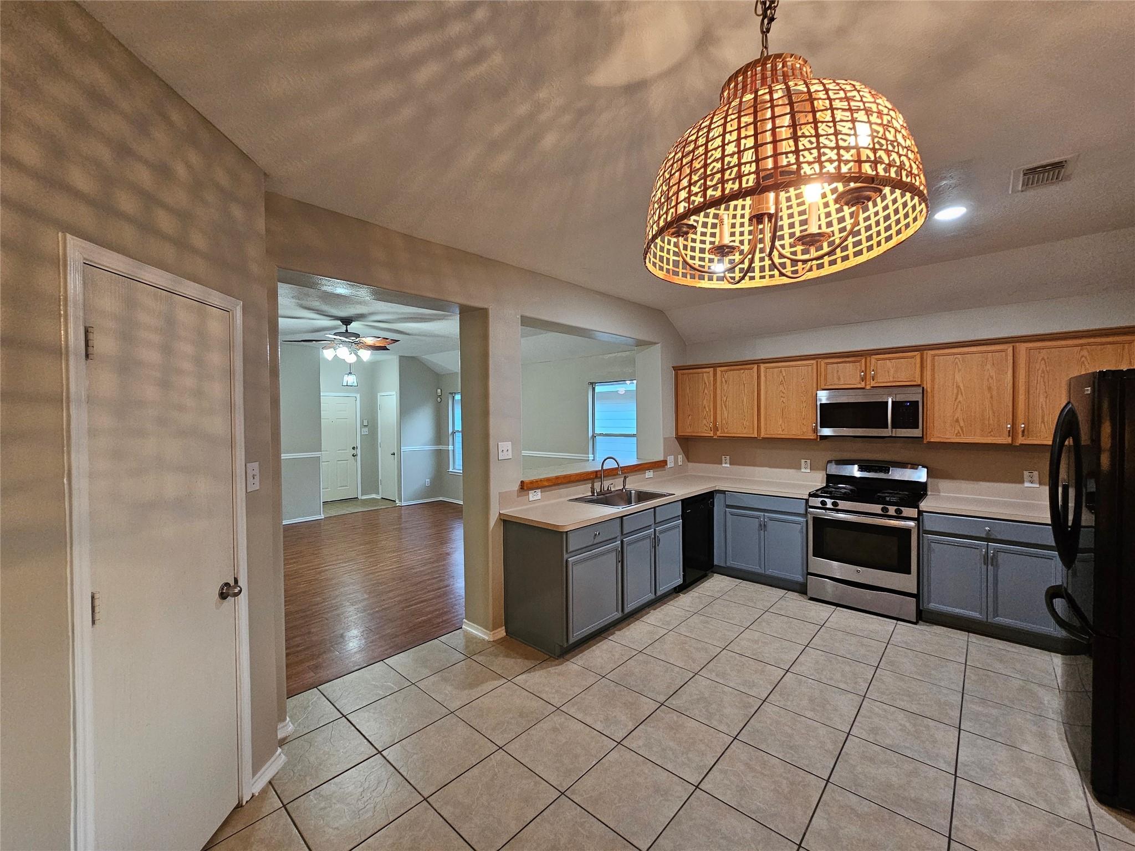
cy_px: 426
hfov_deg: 106.2
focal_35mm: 13
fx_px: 426
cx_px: 568
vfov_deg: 89.9
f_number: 2.2
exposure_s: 1/60
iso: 400
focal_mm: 2.2
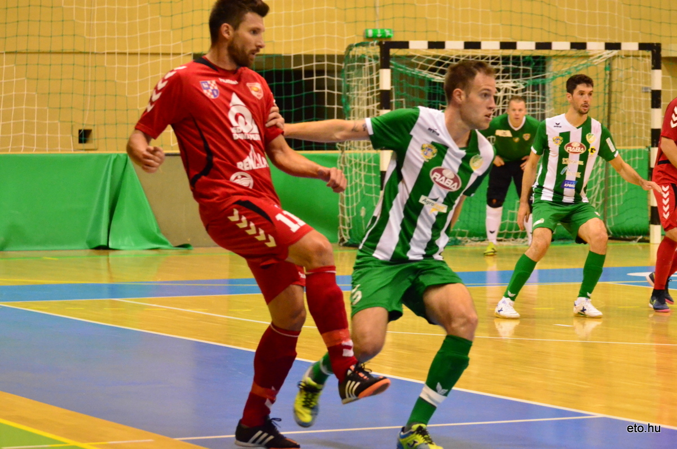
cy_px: 224
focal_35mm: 150
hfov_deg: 13.7
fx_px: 2815
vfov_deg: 9.1
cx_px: 338
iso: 6400
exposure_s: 1/640
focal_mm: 100
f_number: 4.5
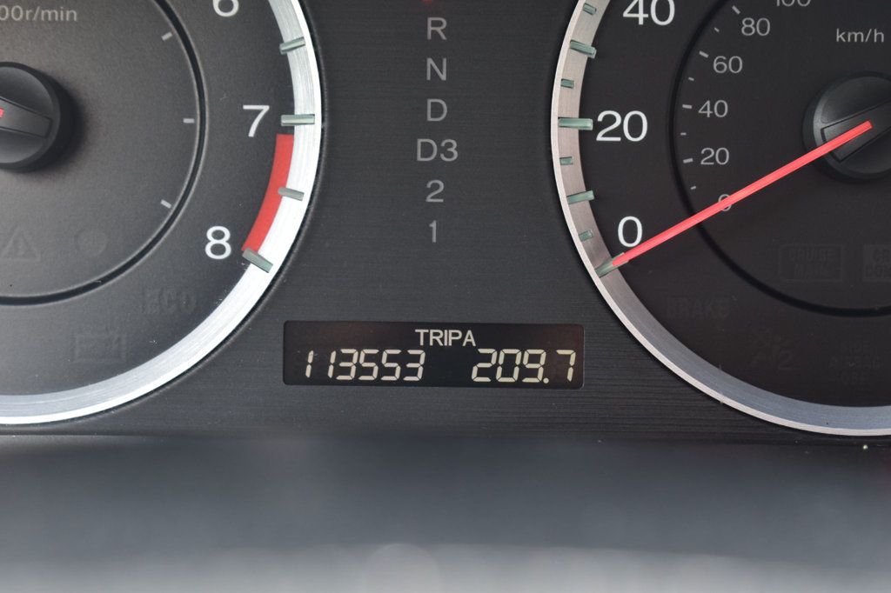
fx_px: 2041
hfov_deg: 24.6
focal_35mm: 82
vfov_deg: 16.5
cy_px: 296
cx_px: 446
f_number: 7.1
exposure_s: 1/40
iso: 400
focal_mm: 55
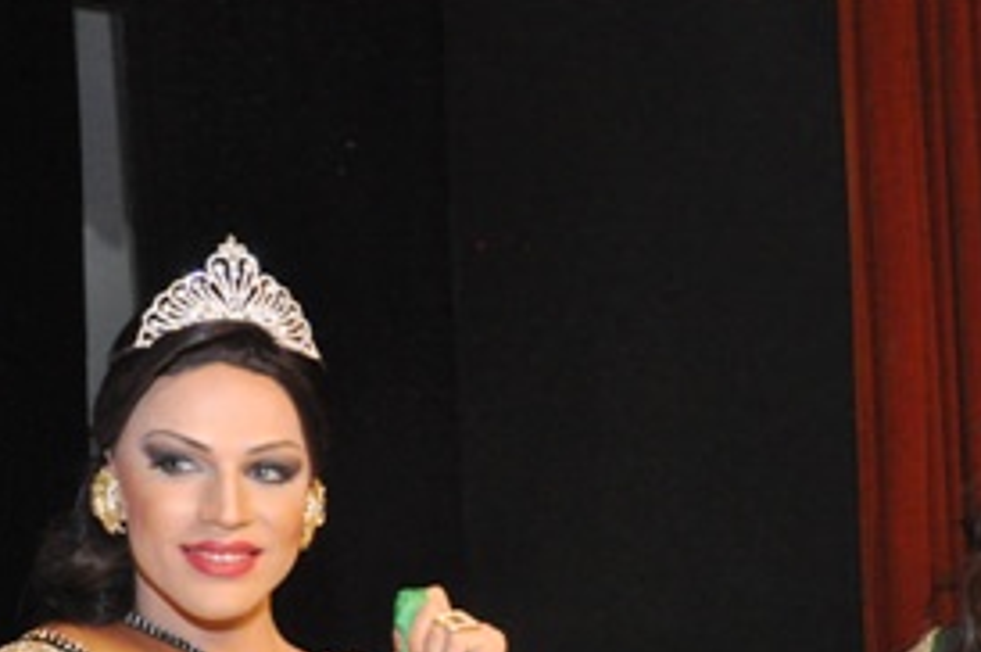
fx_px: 3593
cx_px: 490
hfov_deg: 15.5
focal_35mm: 132
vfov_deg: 10.3
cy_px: 691
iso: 2000
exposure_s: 1/80
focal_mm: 40
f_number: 10
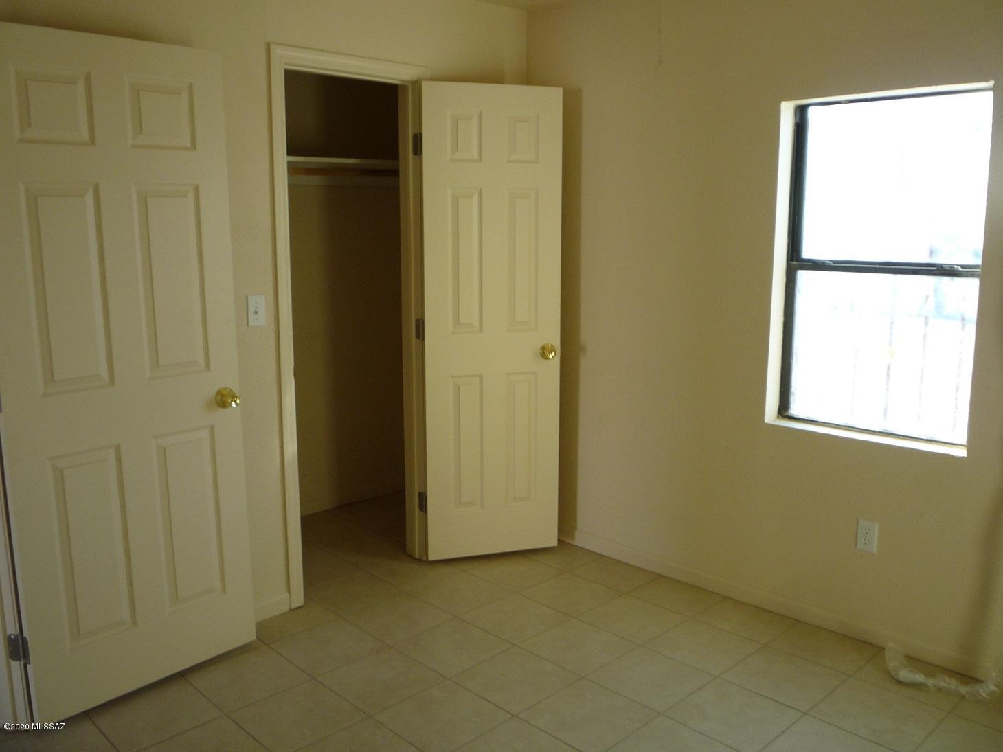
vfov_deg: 46.8
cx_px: 502
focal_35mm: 30
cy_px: 376
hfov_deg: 60.0
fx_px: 869
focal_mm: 5.2
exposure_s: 1/50
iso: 100
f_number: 3.3
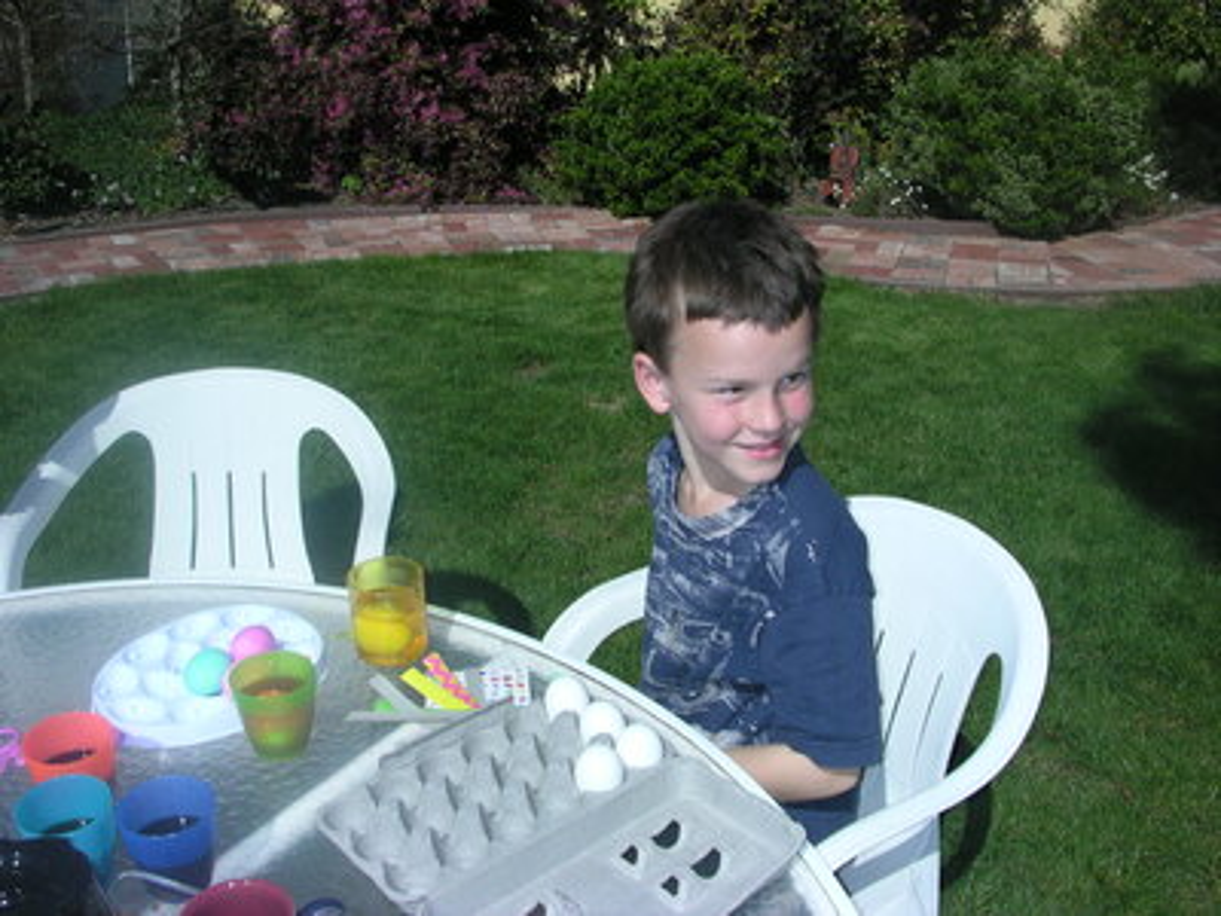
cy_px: 458
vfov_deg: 38.7
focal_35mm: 37
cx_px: 610
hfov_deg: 50.1
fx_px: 1305
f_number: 4.5
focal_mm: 5.6
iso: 141
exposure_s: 1/1272
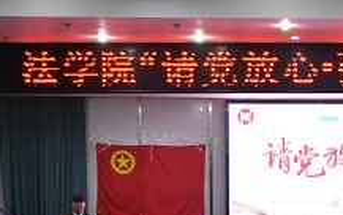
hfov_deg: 12.2
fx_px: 1581
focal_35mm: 169
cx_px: 392
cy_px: 224
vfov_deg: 7.7
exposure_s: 1/400
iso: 5000
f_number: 5
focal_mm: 48
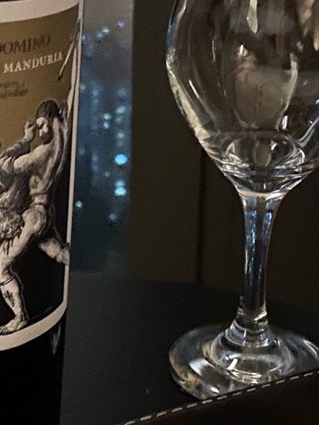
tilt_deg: -23.7
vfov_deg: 21.3
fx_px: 1131
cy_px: 206
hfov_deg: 16.0
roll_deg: -0.5
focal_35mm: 92
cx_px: 78
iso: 1000
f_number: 1.8
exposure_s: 1/20
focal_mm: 4.25
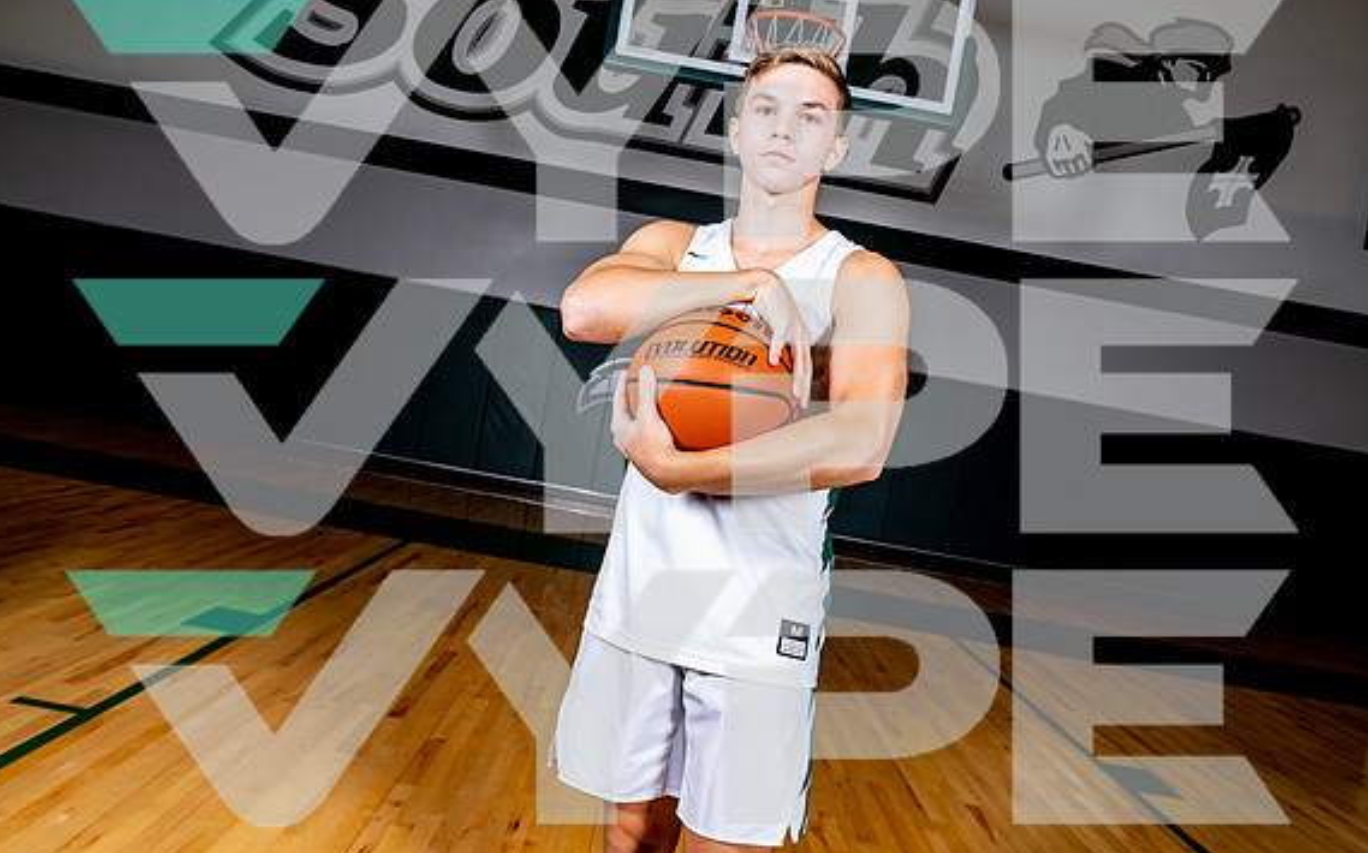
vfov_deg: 47.5
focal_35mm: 26
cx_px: 685
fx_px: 969
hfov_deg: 70.4
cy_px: 407
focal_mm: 25
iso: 250
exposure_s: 1/125
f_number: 6.3
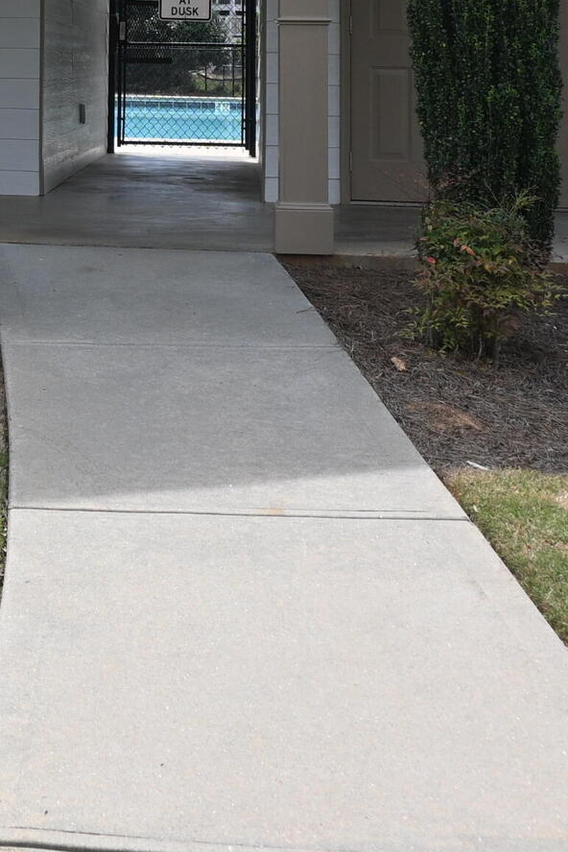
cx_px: -154
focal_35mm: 83
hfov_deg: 15.7
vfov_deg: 23.0
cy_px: -91
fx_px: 1964
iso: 100
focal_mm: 16
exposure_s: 1/320
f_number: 6.3
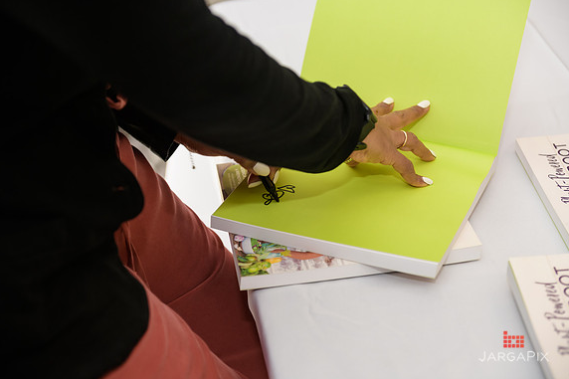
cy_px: 190
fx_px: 1122
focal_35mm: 71
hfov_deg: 28.5
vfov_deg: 19.2
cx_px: 285
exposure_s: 1/125
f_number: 3.2
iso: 400
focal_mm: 70
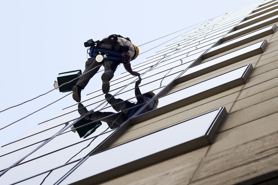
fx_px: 1042
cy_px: 92
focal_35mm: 135
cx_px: 139
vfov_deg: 10.2
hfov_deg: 15.2
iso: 400
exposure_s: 1/400
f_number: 8
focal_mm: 90
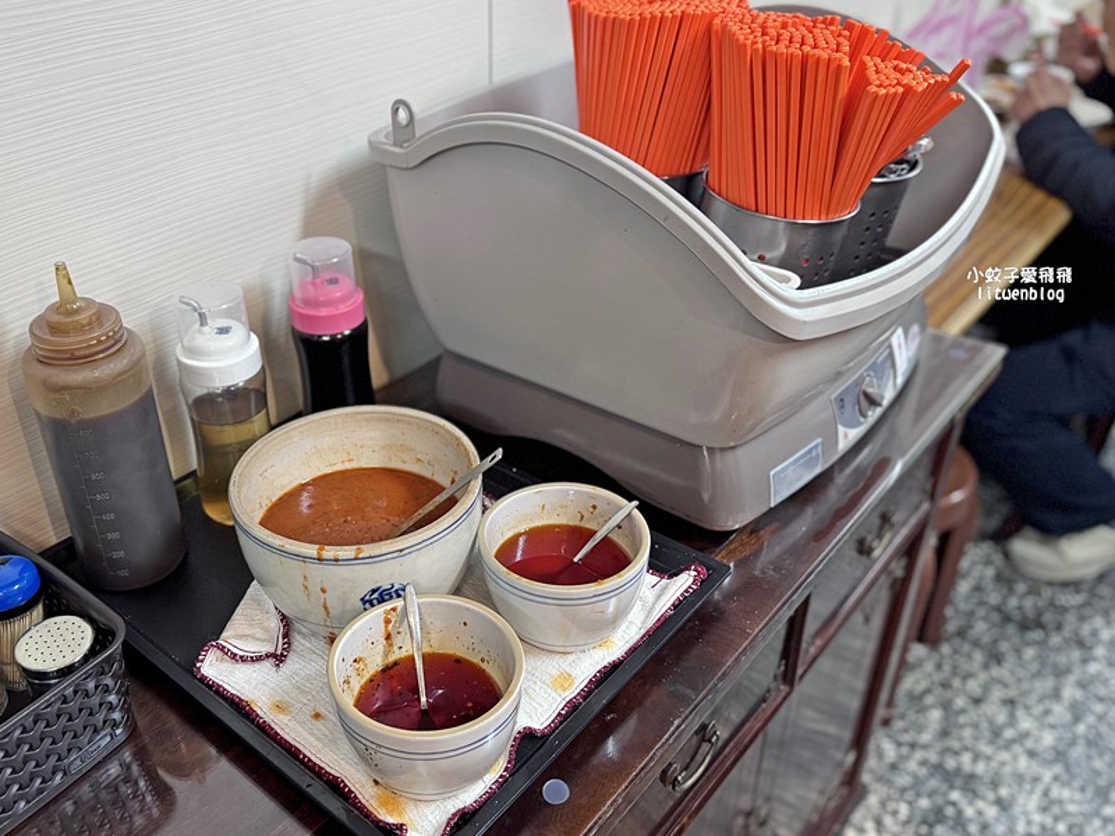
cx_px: 447
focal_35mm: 30
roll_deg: +2.4
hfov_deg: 59.5
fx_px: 966
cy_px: 418
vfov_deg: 46.8
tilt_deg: -32.1
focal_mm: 6.76
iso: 250
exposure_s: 1/60
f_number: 1.78
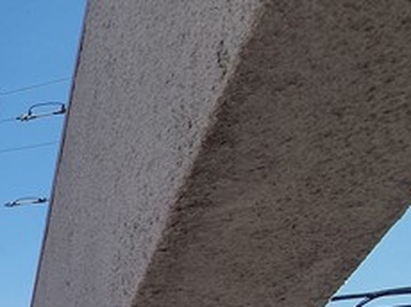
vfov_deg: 20.0
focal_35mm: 58
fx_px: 688
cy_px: 514
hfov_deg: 19.3
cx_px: -407
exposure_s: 1/1064
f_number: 2.2
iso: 50
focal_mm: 1.8
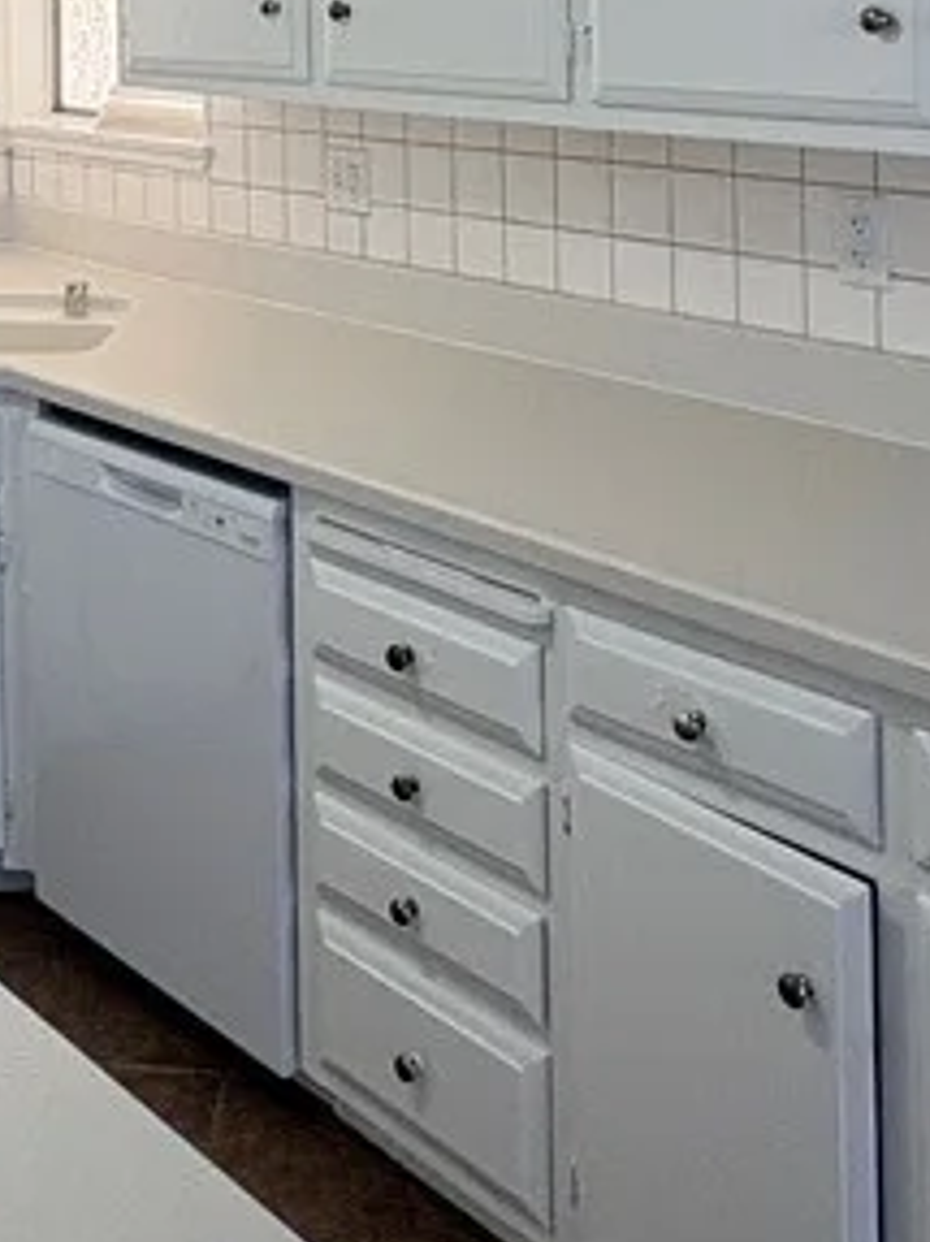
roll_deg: +0.5
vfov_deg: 34.4
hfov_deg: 28.6
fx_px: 1792
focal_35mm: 50
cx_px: 212
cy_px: -26
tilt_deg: +0.8
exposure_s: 1/120
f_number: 2.2
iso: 125
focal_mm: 2.22
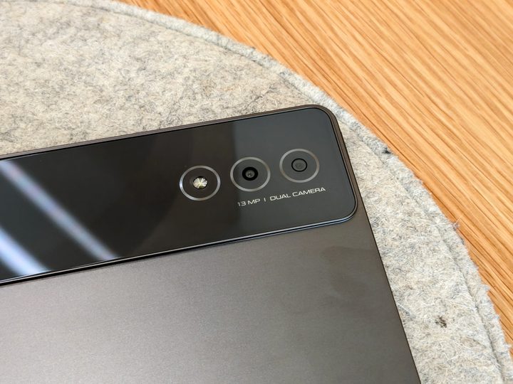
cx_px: 256
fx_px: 726
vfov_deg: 29.7
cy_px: 192
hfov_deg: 38.9
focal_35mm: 49
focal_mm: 4.53
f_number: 1.7
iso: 78
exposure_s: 1/24
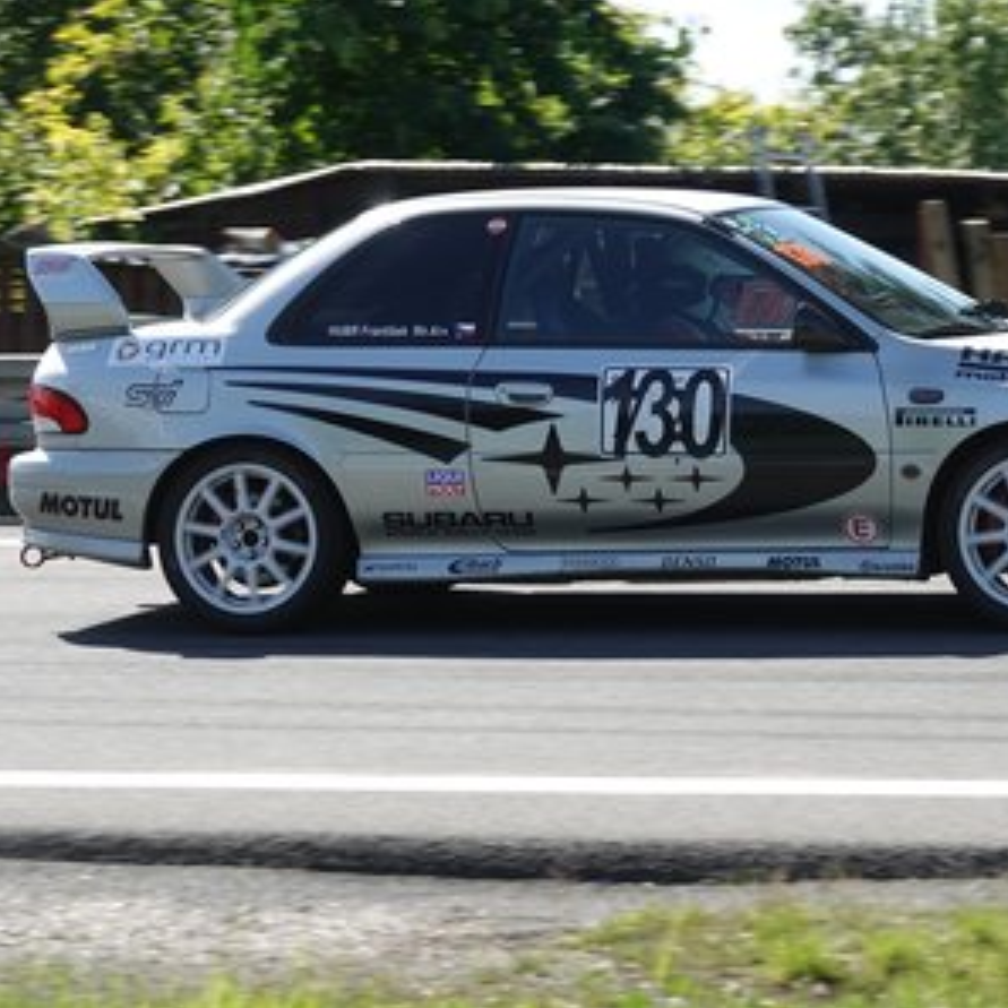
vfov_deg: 8.5
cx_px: 648
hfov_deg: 8.5
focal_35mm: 205
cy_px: 506
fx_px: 6754
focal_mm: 58.29
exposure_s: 1/800
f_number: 4
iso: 160
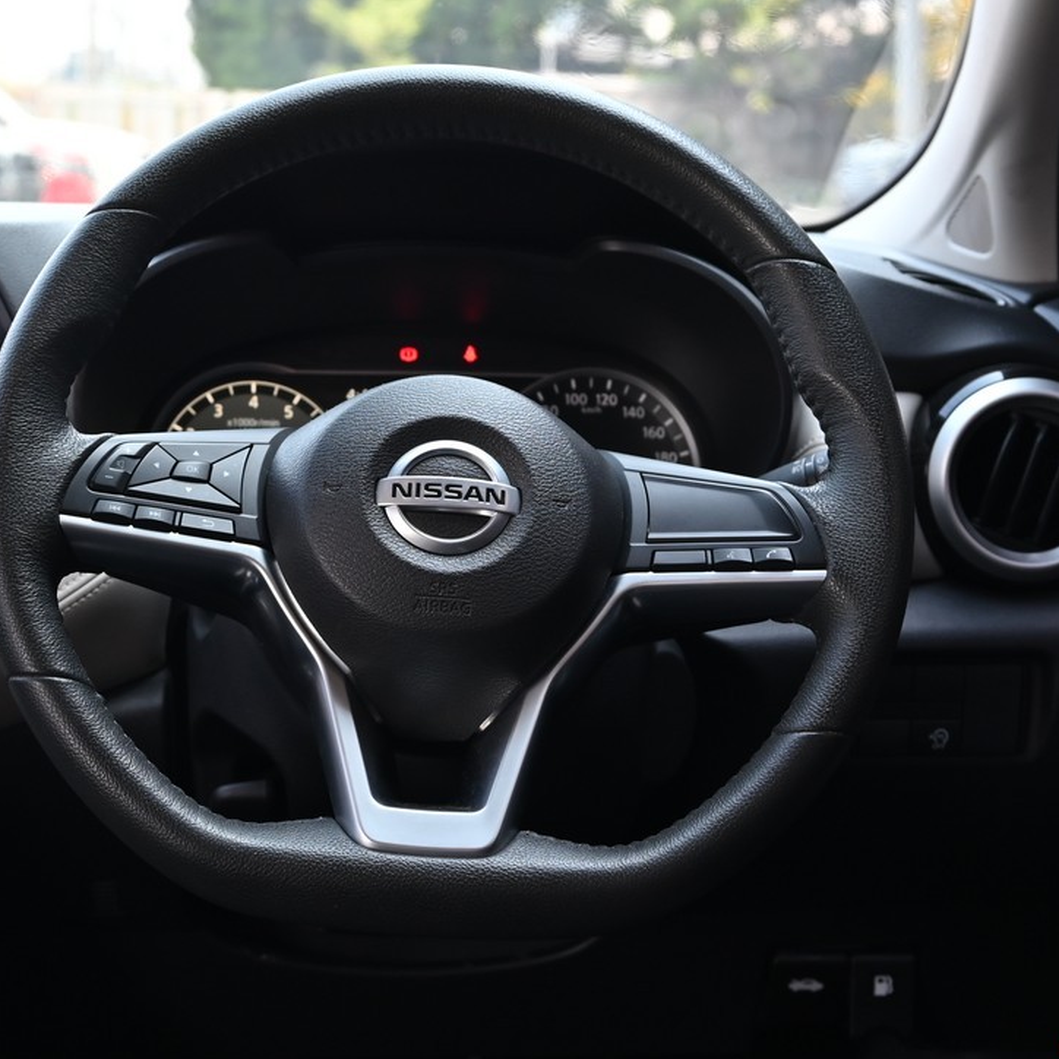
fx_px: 2457
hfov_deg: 24.3
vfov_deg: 24.3
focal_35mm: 71
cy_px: 535
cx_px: 448
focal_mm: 37
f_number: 5.6
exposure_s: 1/60
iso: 400
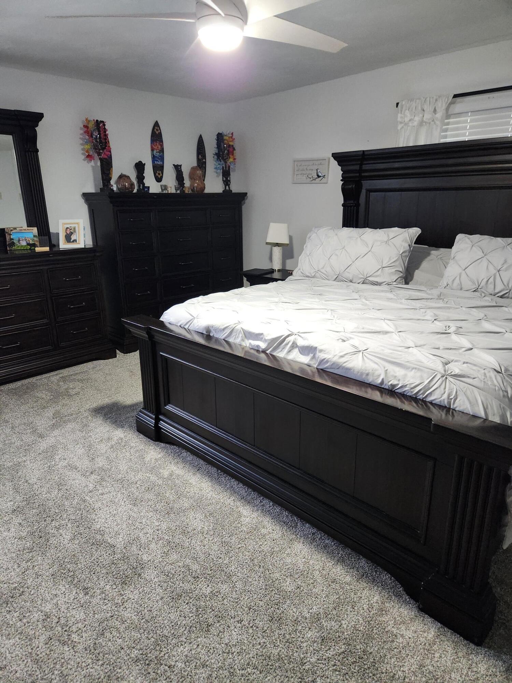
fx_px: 454
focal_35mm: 23
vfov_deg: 73.9
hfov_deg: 58.9
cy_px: 342
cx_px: 256
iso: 800
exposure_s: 1/120
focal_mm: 5.4
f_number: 1.8
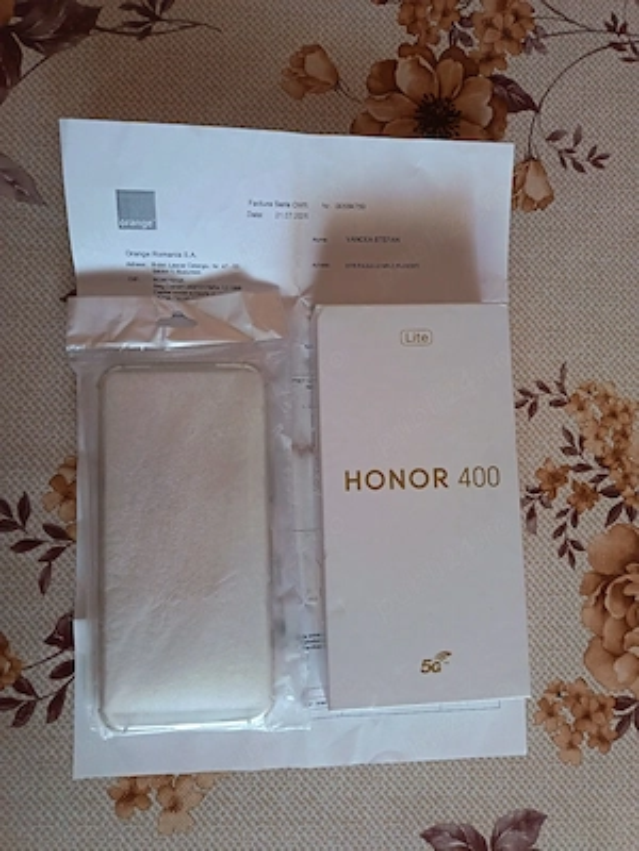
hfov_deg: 56.8
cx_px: 320
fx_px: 591
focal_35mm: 24
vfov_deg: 71.6
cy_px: 426
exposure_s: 1/25.1
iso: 6038
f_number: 1.75
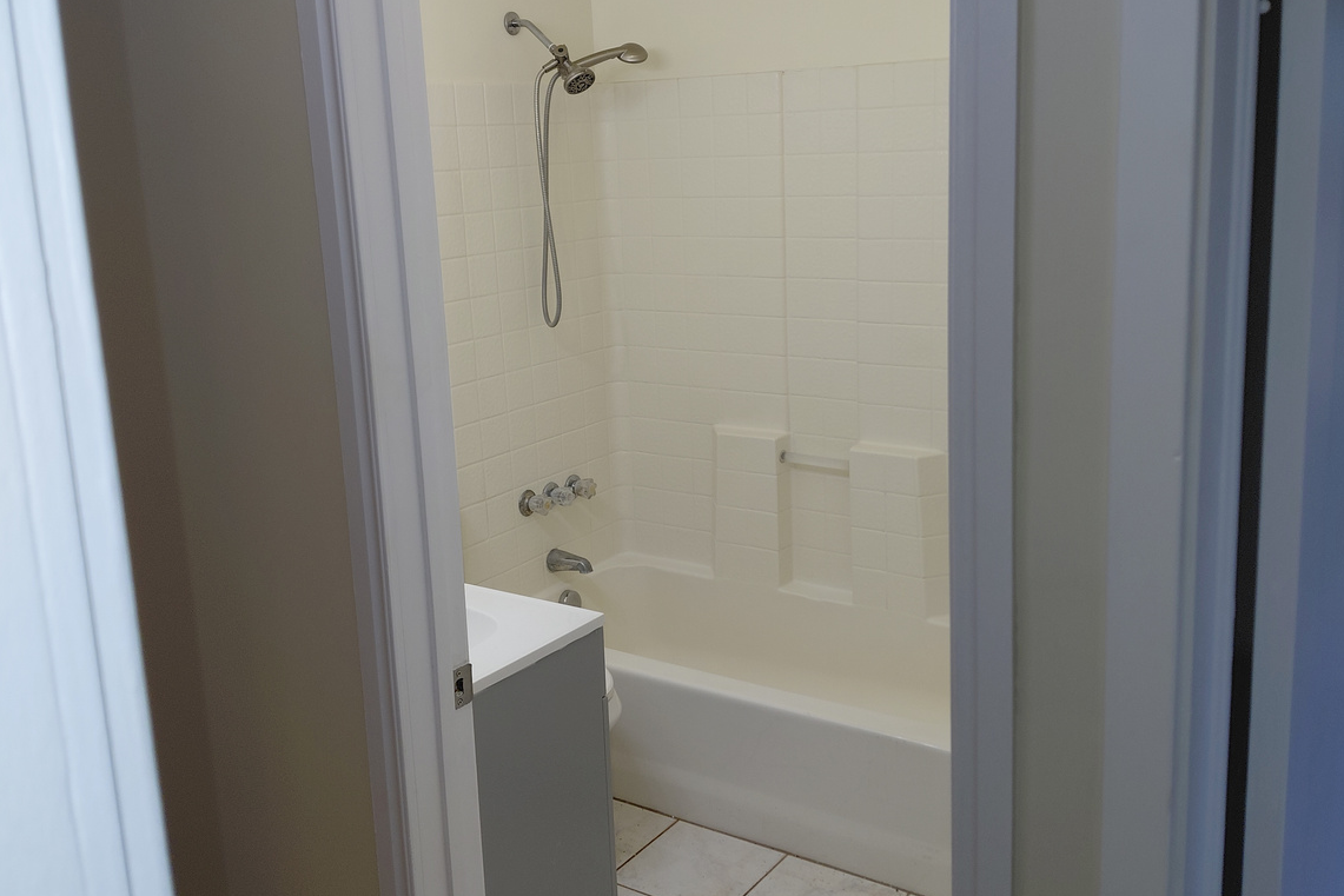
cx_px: 671
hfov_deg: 54.4
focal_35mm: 35
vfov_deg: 37.8
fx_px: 1307
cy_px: 409
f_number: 1.8
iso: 64
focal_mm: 4.69
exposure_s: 1/100
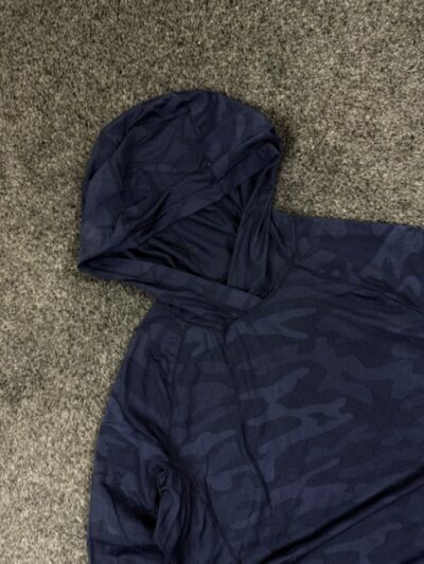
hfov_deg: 56.8
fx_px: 392
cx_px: 212
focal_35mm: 24
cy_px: 282
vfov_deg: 71.6
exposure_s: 1/50
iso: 200
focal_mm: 6.76
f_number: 1.78
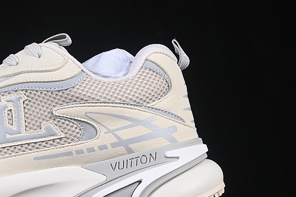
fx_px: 1208
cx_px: 12
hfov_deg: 13.8
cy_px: 103
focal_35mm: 147
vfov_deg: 9.3
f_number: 8
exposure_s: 1/80
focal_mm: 50
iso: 160
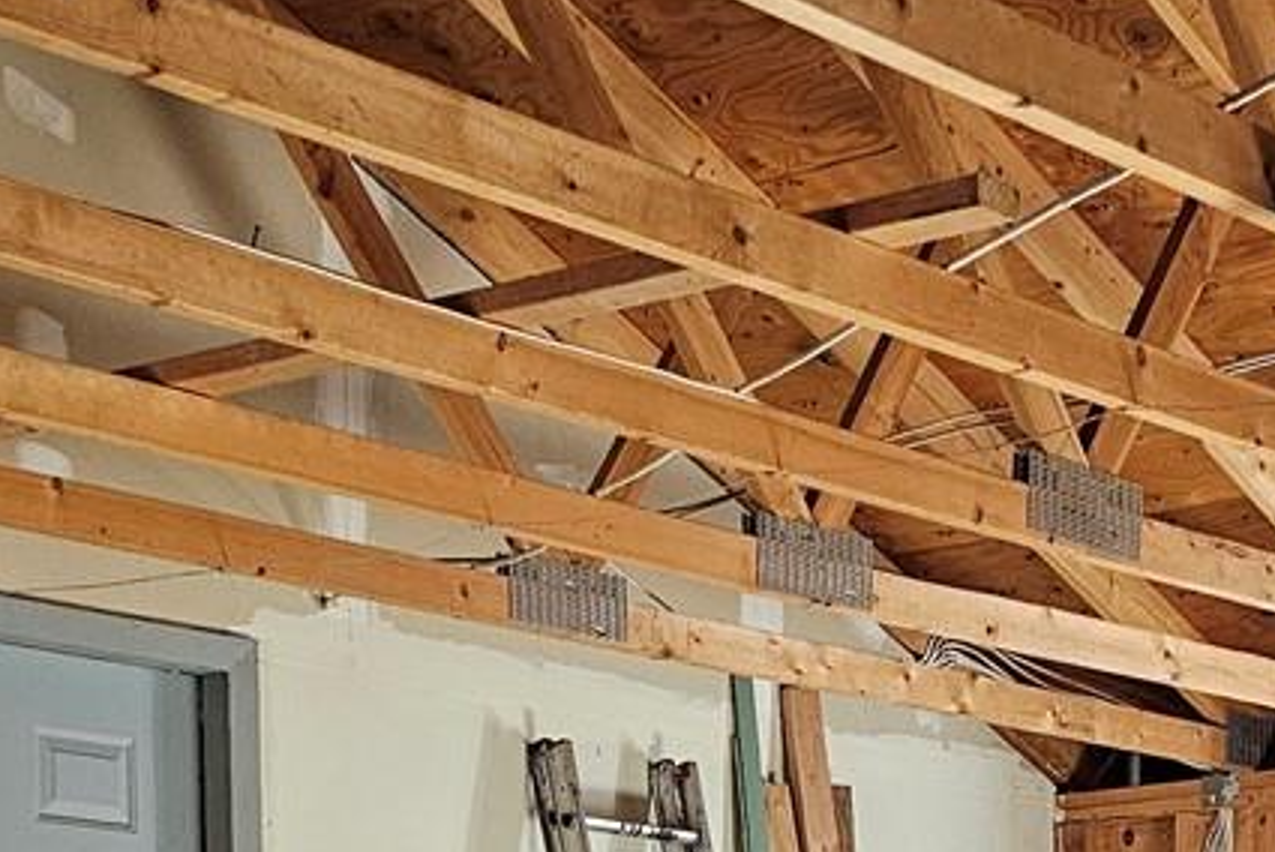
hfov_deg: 22.4
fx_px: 3190
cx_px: 927
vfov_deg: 13.9
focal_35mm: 90
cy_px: 1434
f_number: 1.7
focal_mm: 6.3
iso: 640
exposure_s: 1/120
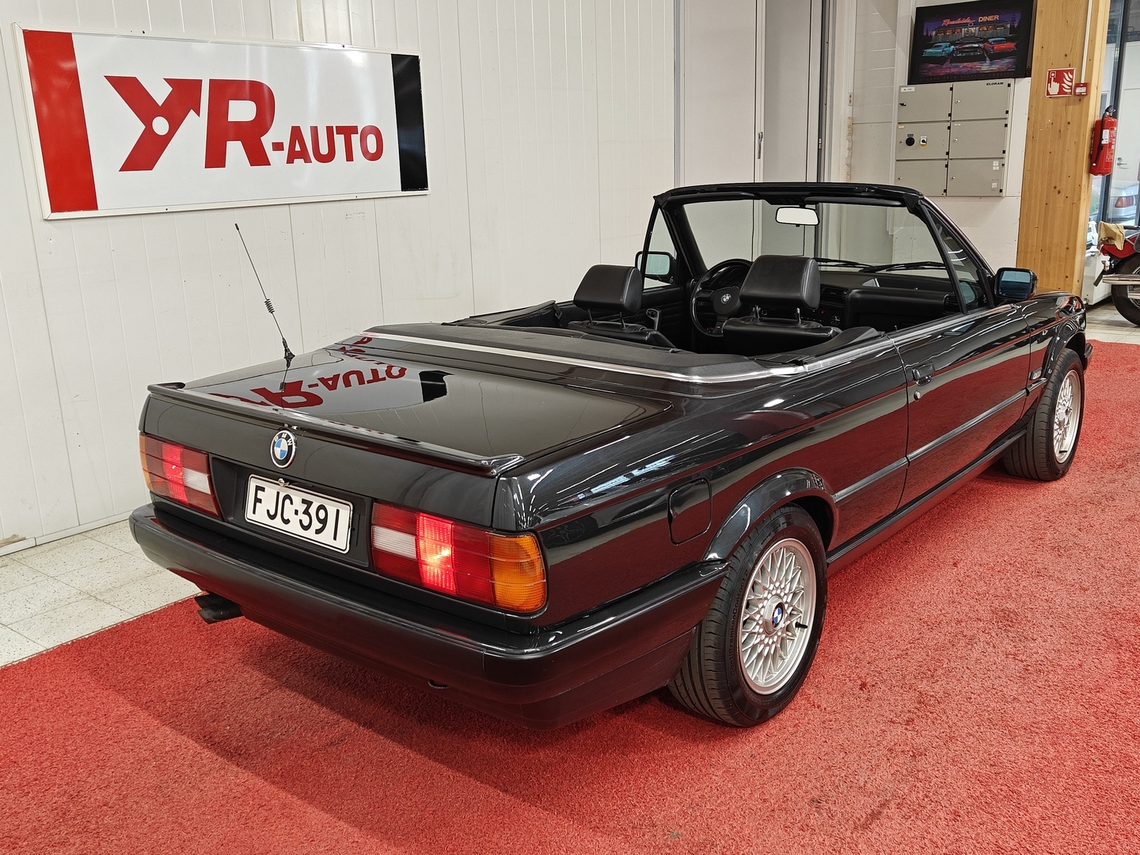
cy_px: 428
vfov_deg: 44.2
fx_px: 1054
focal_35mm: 32
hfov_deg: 56.8
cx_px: 570
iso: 125
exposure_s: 1/56
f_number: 1.8
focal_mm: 5.59
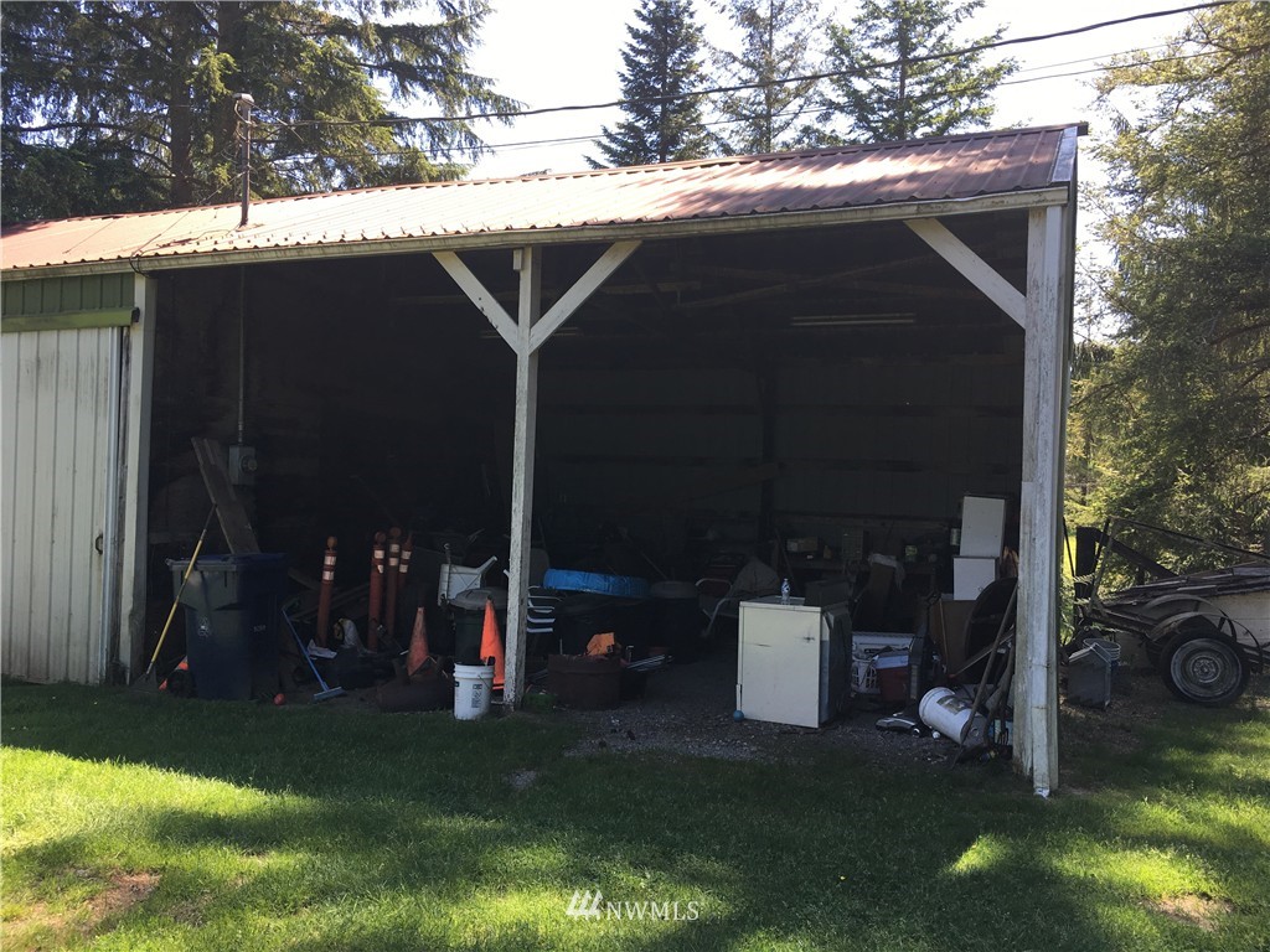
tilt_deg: +1.2
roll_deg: -1.4
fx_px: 1064
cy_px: 476
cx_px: 635
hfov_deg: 61.7
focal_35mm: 29
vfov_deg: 48.2
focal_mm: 4.15
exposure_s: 1/278
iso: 25
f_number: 2.2
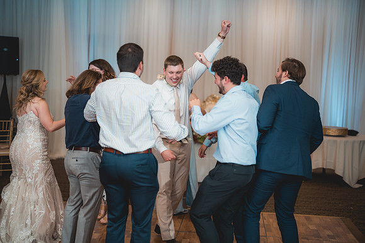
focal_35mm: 50
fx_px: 507
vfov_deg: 27.0
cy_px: 122
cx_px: 182
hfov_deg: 39.6
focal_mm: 50
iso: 80
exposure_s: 1/250
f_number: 1.2
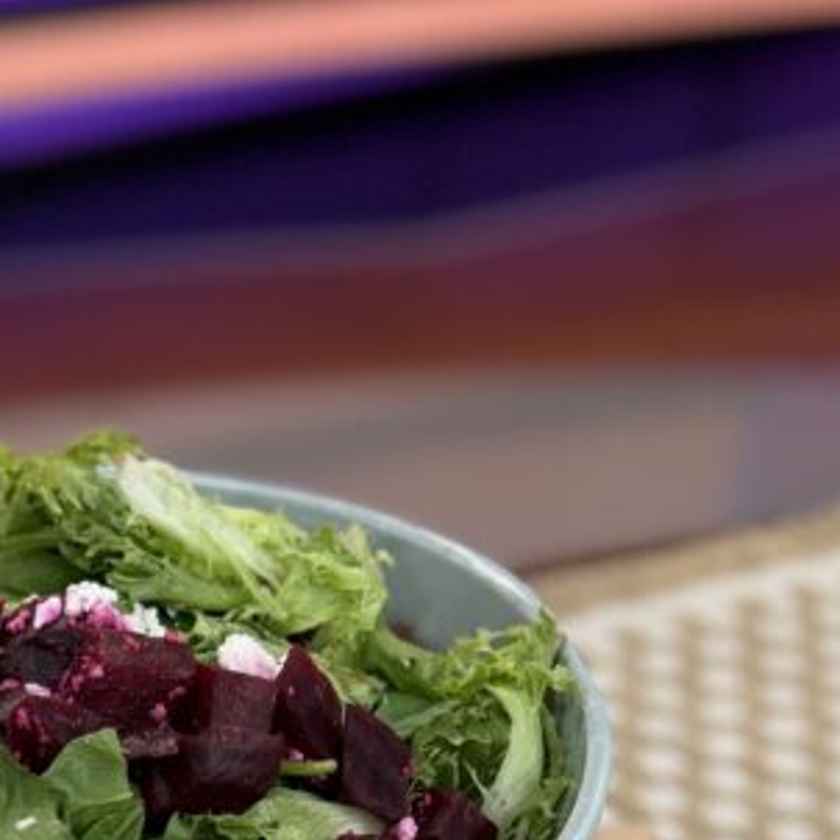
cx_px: 22
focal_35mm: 72
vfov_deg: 20.5
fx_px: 1977
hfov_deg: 23.1
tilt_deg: -47.1
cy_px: 1266
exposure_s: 1/120
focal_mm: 6.76
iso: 200
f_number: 1.78
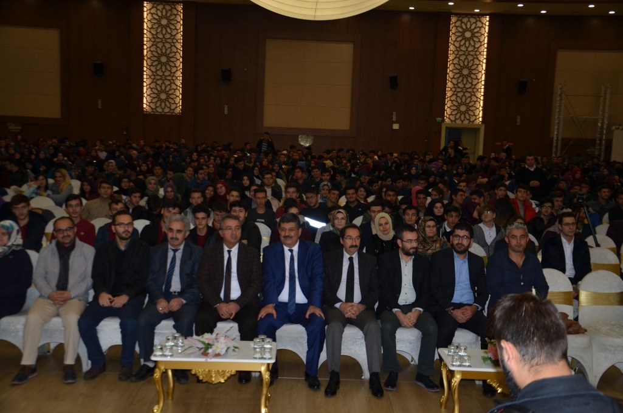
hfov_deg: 43.7
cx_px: 312
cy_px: 206
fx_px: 777
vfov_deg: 29.7
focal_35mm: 45
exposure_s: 1/60
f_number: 4.2
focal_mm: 30
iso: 200
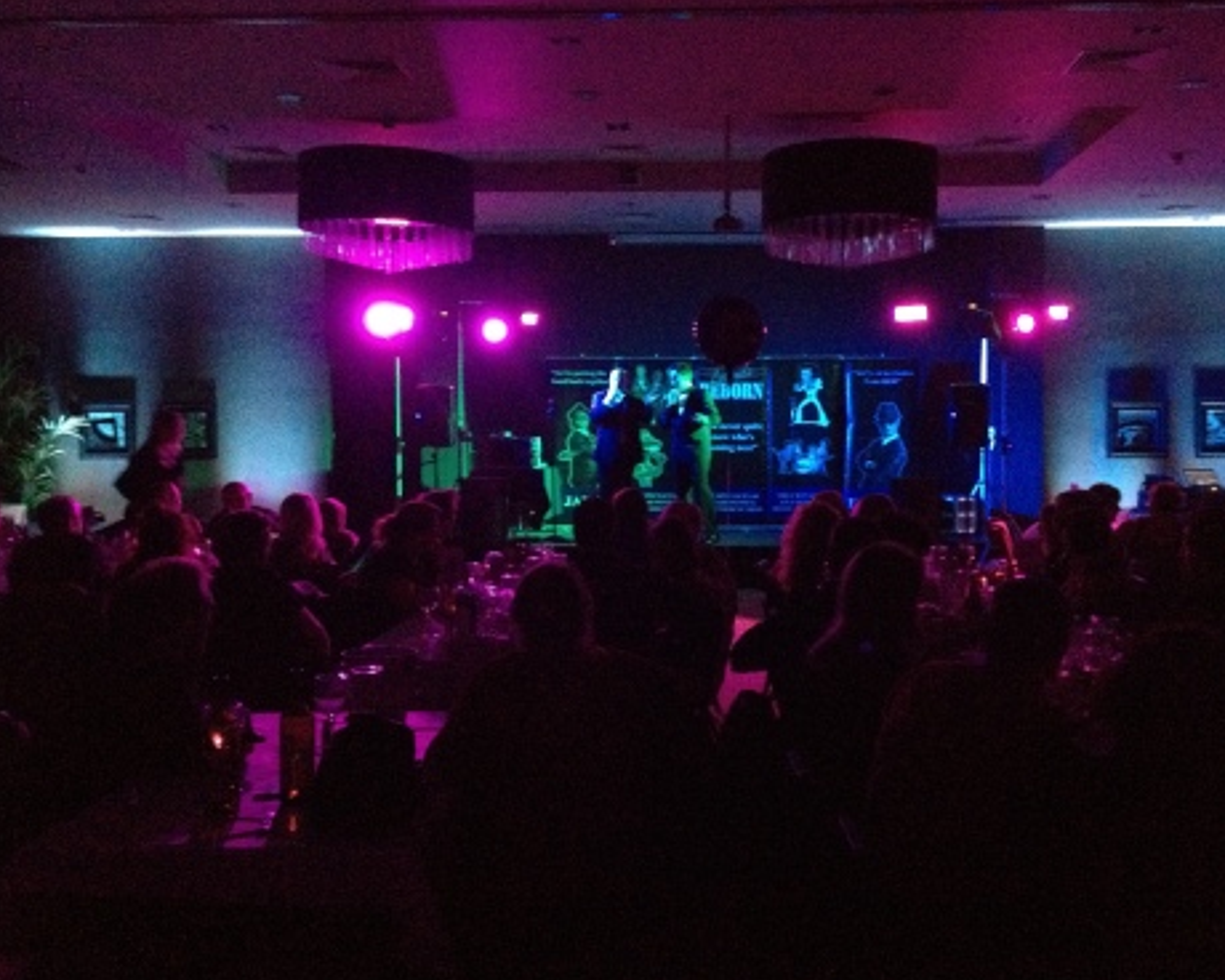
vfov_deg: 39.2
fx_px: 1378
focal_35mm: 38
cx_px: 666
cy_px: 482
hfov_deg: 47.9
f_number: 2.4
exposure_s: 1/15
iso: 800
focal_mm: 4.28
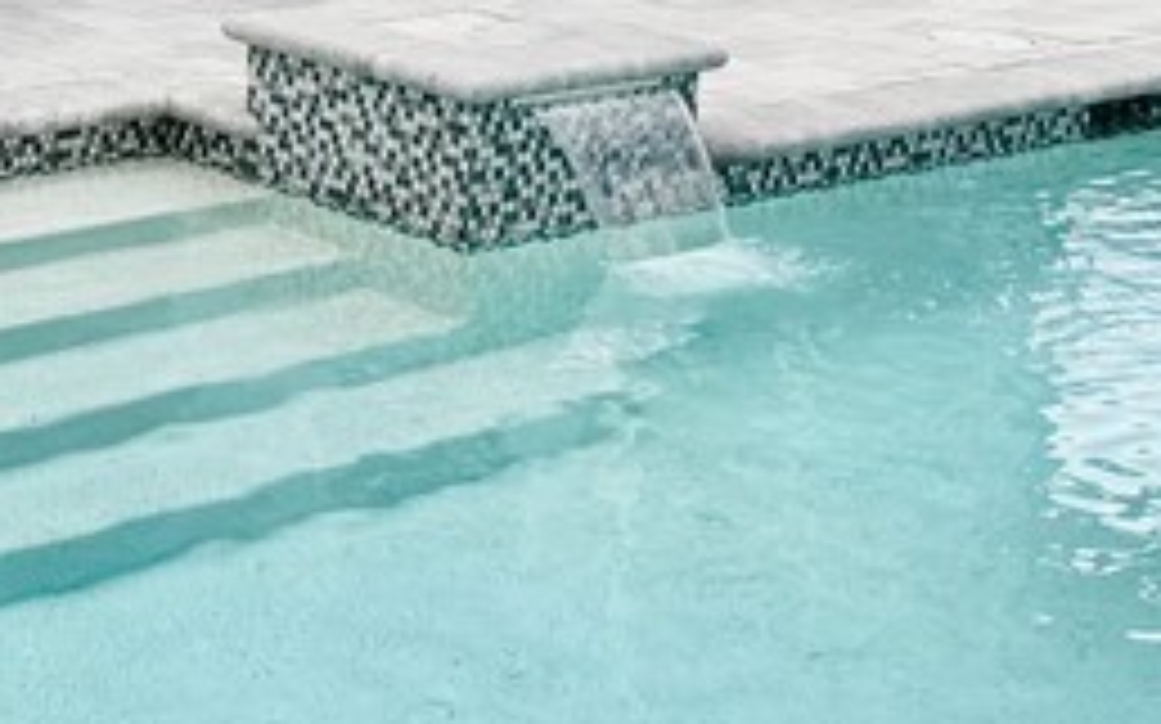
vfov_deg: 12.3
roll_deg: -0.2
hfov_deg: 19.5
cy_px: -396
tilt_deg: -4.6
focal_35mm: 101
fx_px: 3194
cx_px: -194
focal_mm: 6.76
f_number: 1.78
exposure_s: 1/1337
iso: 80
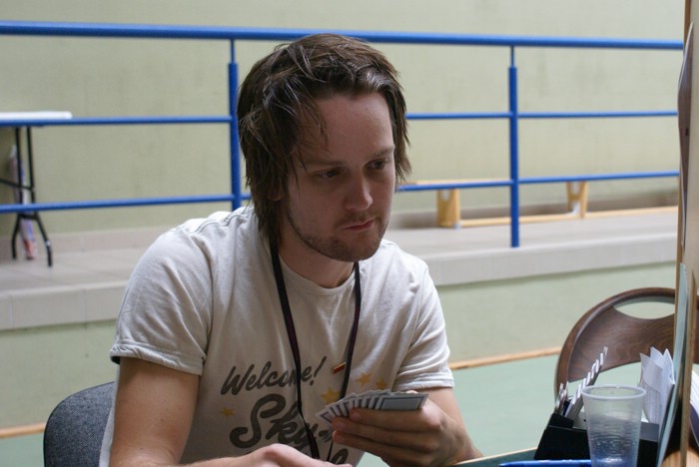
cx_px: 350
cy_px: 234
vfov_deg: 22.7
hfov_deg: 33.4
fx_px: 1166
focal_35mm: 60
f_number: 5.6
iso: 640
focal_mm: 40
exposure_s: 1/60
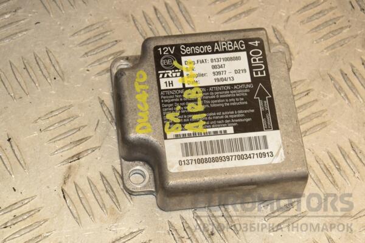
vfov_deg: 13.8
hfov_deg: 20.6
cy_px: 122
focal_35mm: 99
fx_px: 1004
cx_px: 182
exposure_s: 1/200
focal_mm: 66
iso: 800
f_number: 9
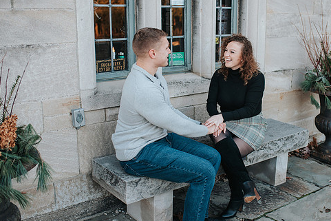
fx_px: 423
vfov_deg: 29.3
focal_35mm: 46
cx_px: 205
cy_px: 103
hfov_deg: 42.4
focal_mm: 35
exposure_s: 1/500
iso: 800
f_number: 2.8
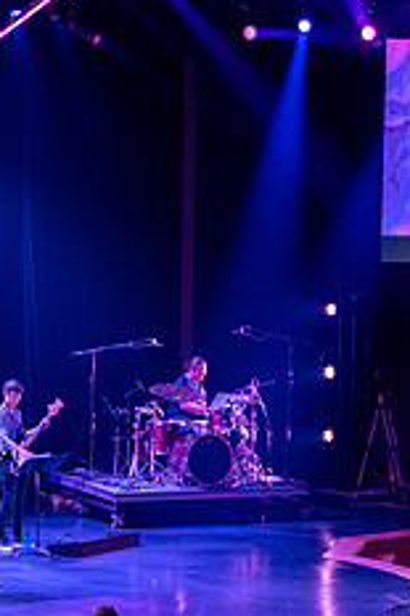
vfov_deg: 14.0
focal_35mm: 145
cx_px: 225
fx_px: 2481
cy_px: 582
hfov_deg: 9.4
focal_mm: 50
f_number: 2.8
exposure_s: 1/125
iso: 1600
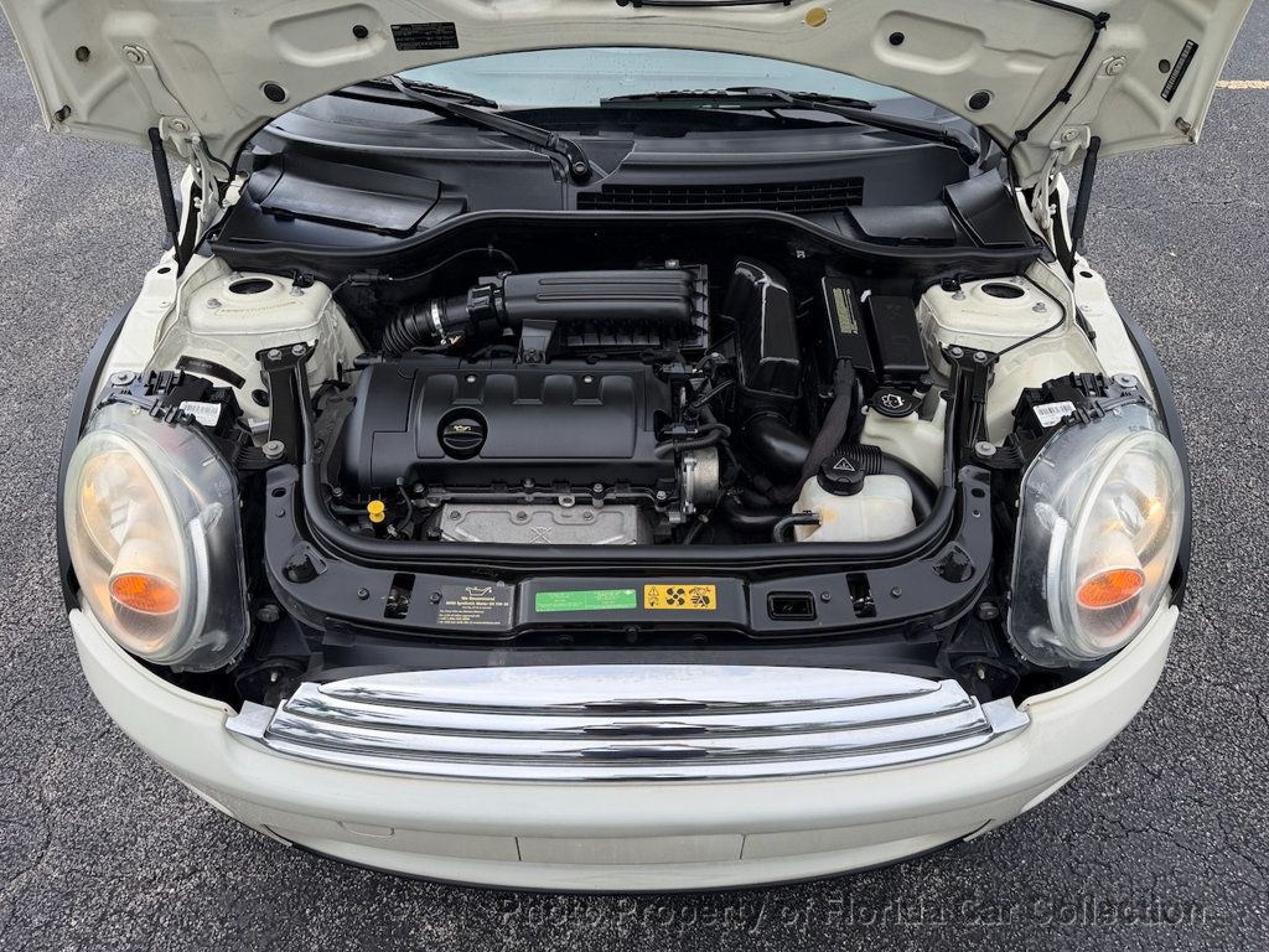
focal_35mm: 24
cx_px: 634
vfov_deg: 56.8
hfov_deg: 71.6
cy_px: 476
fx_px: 880
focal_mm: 6.76
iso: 80
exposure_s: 1/1060
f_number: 1.78
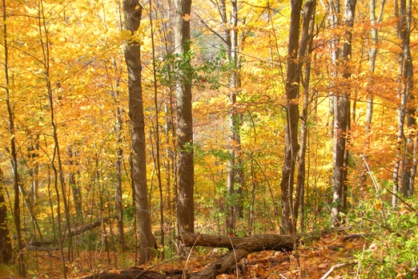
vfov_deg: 31.1
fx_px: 499
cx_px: 191
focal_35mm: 43
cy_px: 168
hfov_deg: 45.4
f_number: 3.5
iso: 64
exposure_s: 1/120
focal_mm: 6.3
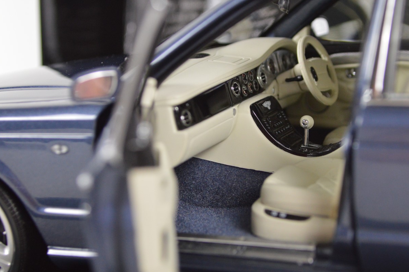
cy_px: 117
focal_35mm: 77
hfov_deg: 26.3
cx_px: 240
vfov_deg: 17.7
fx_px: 874
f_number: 5
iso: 1250
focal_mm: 38
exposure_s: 1/60
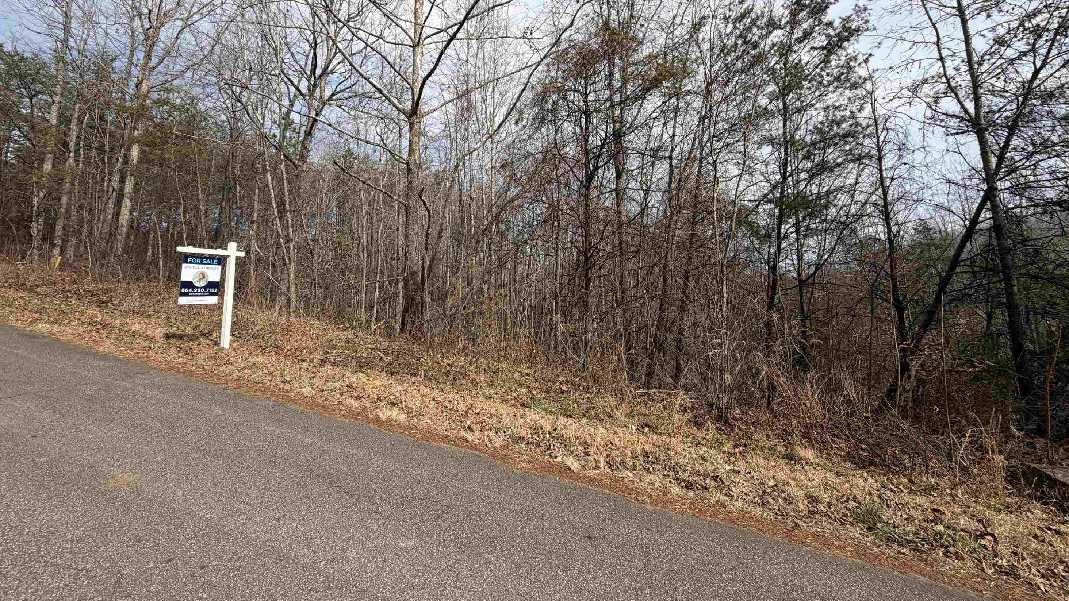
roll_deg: +2.8
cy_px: 226
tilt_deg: +8.0
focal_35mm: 16
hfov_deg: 99.4
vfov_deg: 66.1
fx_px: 454
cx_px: 530
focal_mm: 2.22
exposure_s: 1/770
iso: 25
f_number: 2.2
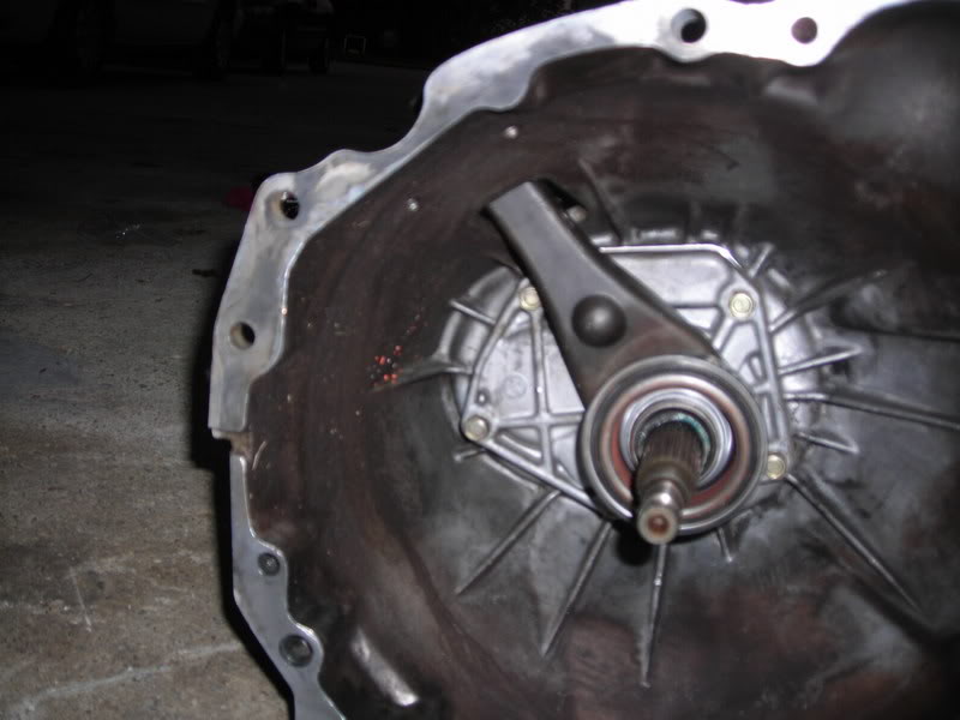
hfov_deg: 49.0
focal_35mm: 38
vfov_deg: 37.7
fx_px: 1054
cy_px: 360
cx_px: 480
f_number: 3.2
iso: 50
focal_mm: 6.3
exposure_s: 1/60.1
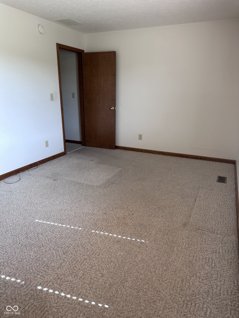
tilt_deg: -16.8
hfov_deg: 56.8
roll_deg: -1.3
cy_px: 159
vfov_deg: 71.6
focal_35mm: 24
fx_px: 221
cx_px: 120
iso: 125
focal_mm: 6.86
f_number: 1.78
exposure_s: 1/121
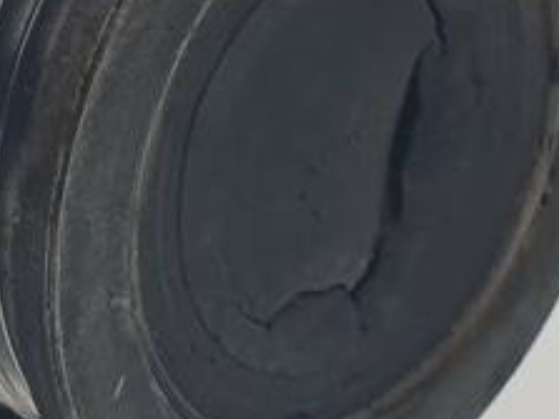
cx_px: -311
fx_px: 2712
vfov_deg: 8.6
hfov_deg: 11.2
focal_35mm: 168
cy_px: -281
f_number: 2.4
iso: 50
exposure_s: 1/202
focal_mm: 4.3
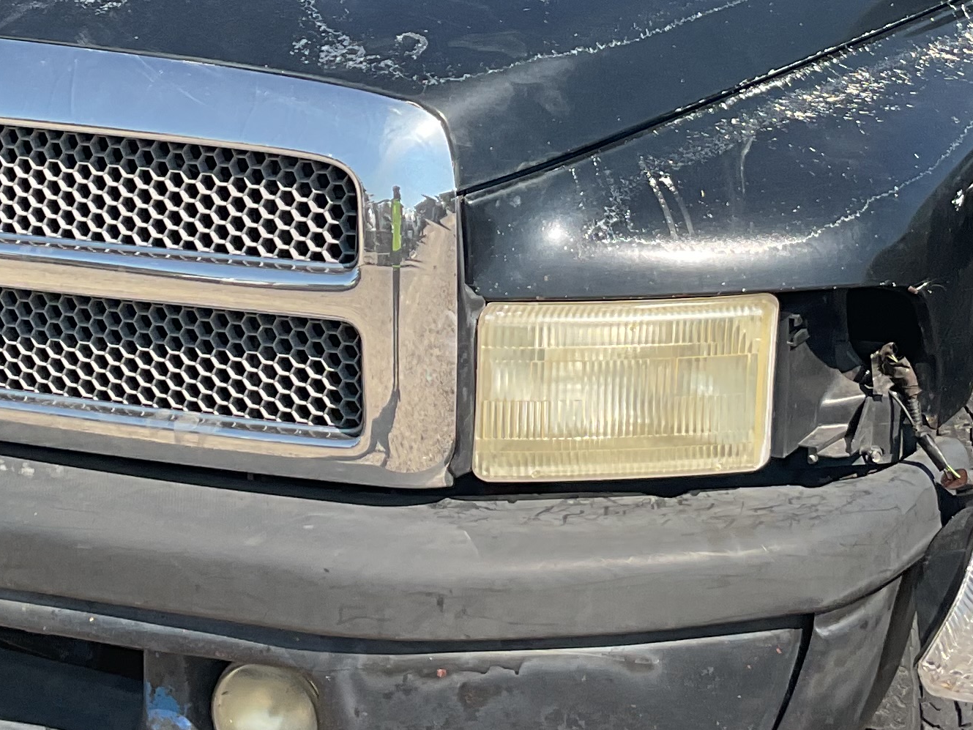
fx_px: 2474
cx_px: 461
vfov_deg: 16.5
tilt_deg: -11.0
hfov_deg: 22.2
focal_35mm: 88
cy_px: 29
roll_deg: -1.3
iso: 16
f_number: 1.8
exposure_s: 1/1144
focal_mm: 3
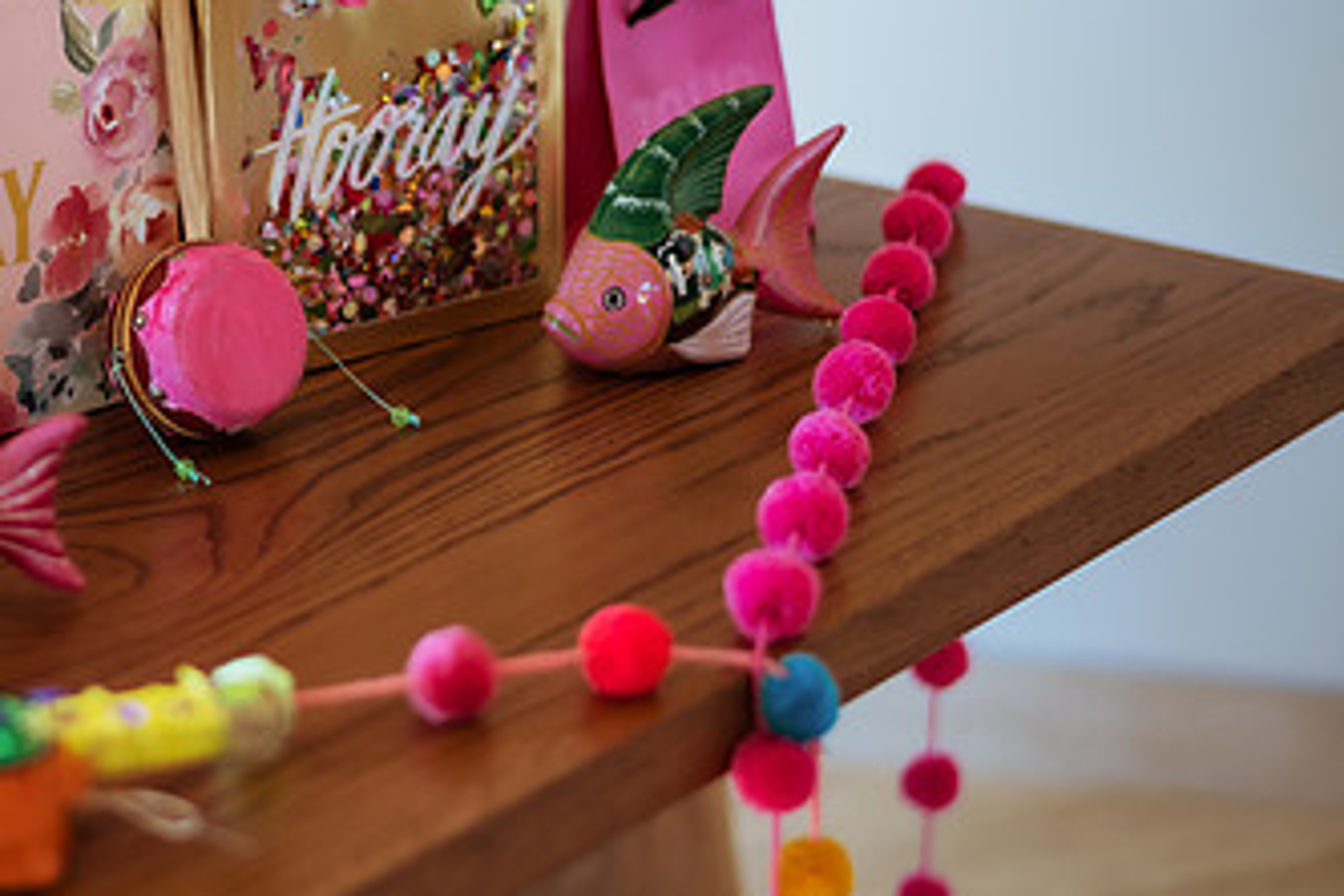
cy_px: 252
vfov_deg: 13.5
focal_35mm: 101
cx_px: 202
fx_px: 3770
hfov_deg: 19.9
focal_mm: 58
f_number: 1.6
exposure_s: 1/320
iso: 160
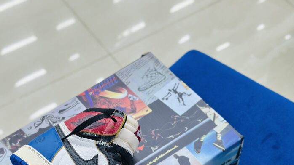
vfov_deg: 16.7
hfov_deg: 30.2
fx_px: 546
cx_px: 147
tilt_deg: -57.3
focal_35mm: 70
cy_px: 179
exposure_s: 1/100
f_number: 1.78
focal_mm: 6.86
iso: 80
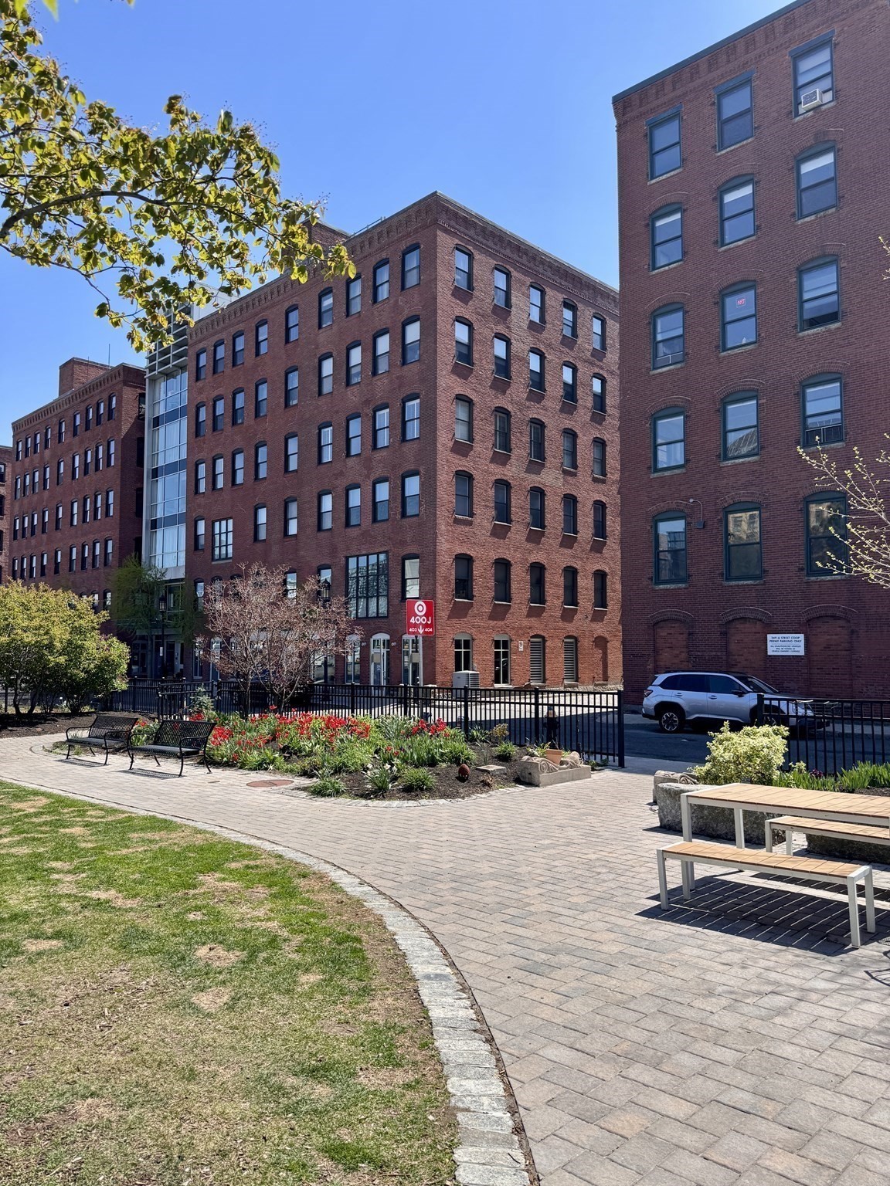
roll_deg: +0.0
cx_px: 445
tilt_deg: +3.9
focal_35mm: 24
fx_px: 823
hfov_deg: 56.8
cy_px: 593
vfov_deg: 71.6
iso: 80
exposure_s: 1/3247
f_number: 1.78
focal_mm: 6.76
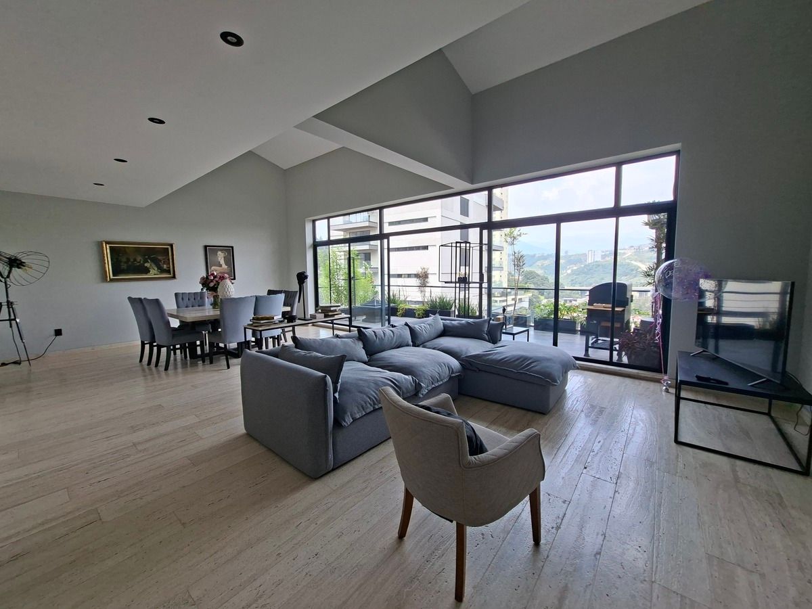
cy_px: 304
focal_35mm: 13
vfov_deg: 89.9
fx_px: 305
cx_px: 406
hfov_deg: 106.2
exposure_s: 1/184
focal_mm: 1.74
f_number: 2.2
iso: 40
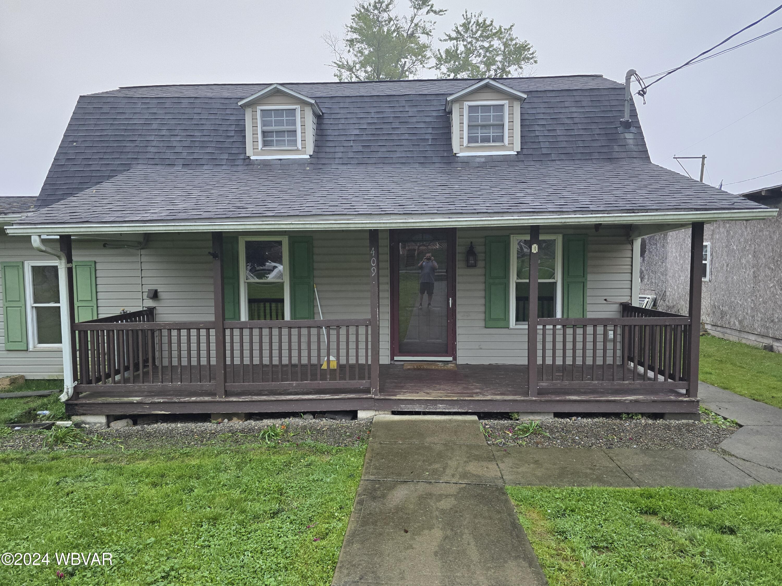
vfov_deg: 58.9
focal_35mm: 23
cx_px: 391
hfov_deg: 73.9
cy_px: 293
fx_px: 520
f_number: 1.7
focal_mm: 6.3
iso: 125
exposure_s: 1/180
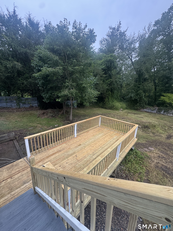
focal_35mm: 14
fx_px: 93
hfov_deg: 85.7
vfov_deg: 102.1
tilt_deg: -15.4
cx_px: 86
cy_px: 116
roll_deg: -1.6
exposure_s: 1/99
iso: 125
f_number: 2.2
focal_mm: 2.22
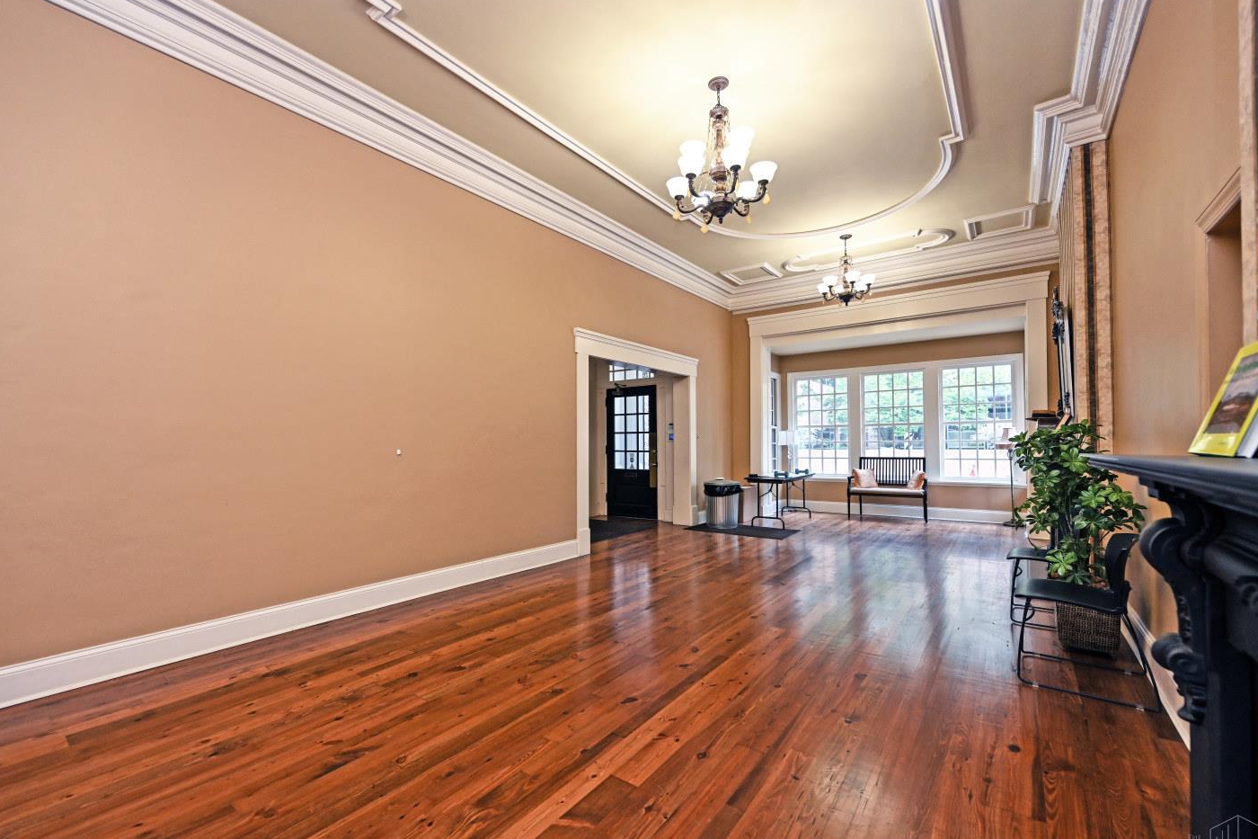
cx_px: 628
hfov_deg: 100.4
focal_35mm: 15
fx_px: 524
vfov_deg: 77.3
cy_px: 437
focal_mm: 14
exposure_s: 1/60
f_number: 4
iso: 450
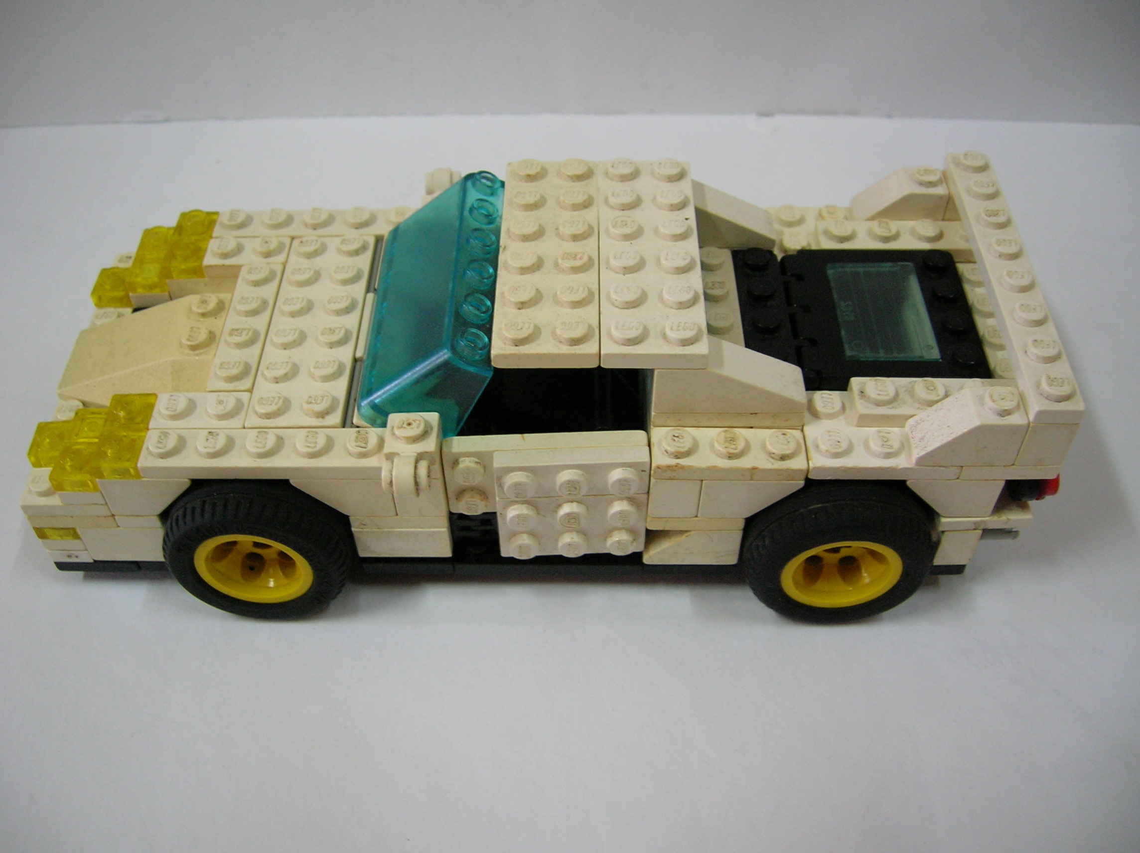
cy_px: 426
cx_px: 570
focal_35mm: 34
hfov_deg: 54.0
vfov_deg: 41.7
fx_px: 1119
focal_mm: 5.7
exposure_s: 1/7.9
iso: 100
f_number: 2.9
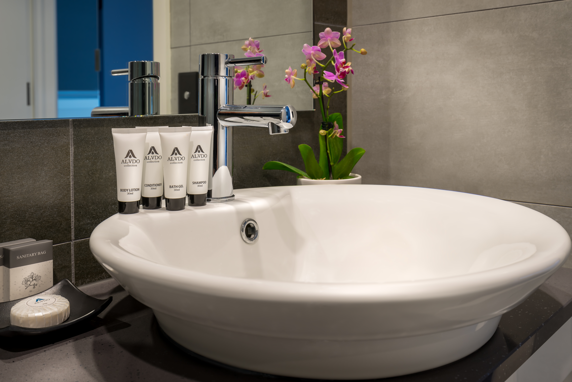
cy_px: 191
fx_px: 556
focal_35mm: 35
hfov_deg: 54.4
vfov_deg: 37.9
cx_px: 286
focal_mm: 35
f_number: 8
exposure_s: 1/1.25
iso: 64
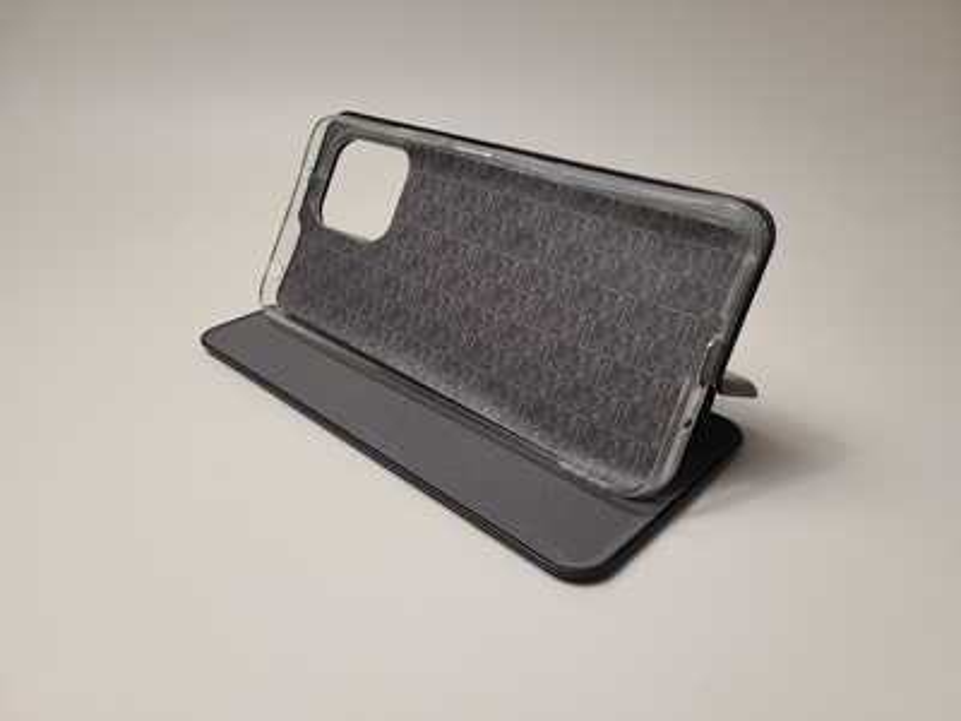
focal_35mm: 26
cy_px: 360
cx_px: 480
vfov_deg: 53.1
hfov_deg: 67.3
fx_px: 722
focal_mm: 5.4
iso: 80
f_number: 1.8
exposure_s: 1/100
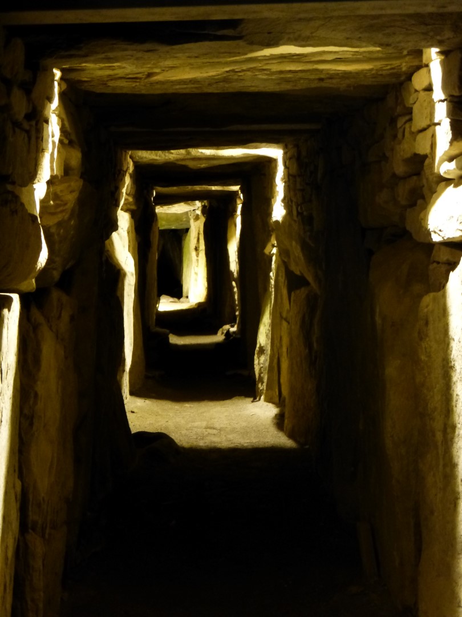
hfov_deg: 18.7
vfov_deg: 24.7
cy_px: 308
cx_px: 231
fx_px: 1406
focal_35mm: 79
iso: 800
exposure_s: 1/8
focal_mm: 13.3
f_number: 5
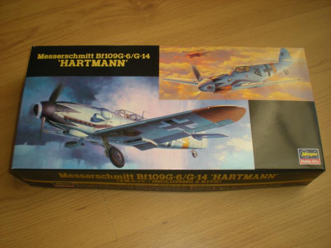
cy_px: 124
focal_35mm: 38
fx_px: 363
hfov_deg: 49.0
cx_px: 166
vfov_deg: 37.7
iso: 64
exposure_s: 1/53.6
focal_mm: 6.3
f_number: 3.1
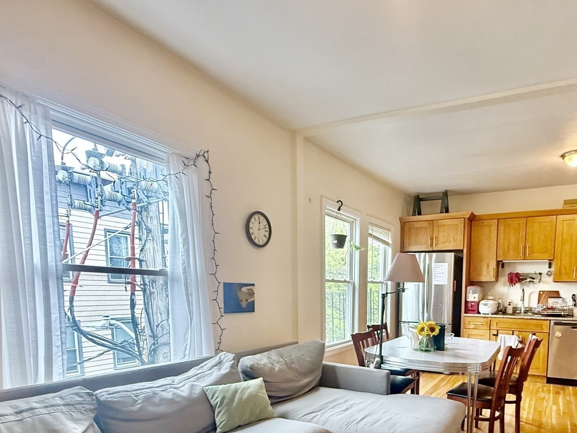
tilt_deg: -3.5
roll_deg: -1.1
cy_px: 331
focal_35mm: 23
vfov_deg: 55.7
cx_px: 378
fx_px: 383
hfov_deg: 72.1
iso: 400
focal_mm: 2.22
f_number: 2.2
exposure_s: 1/120
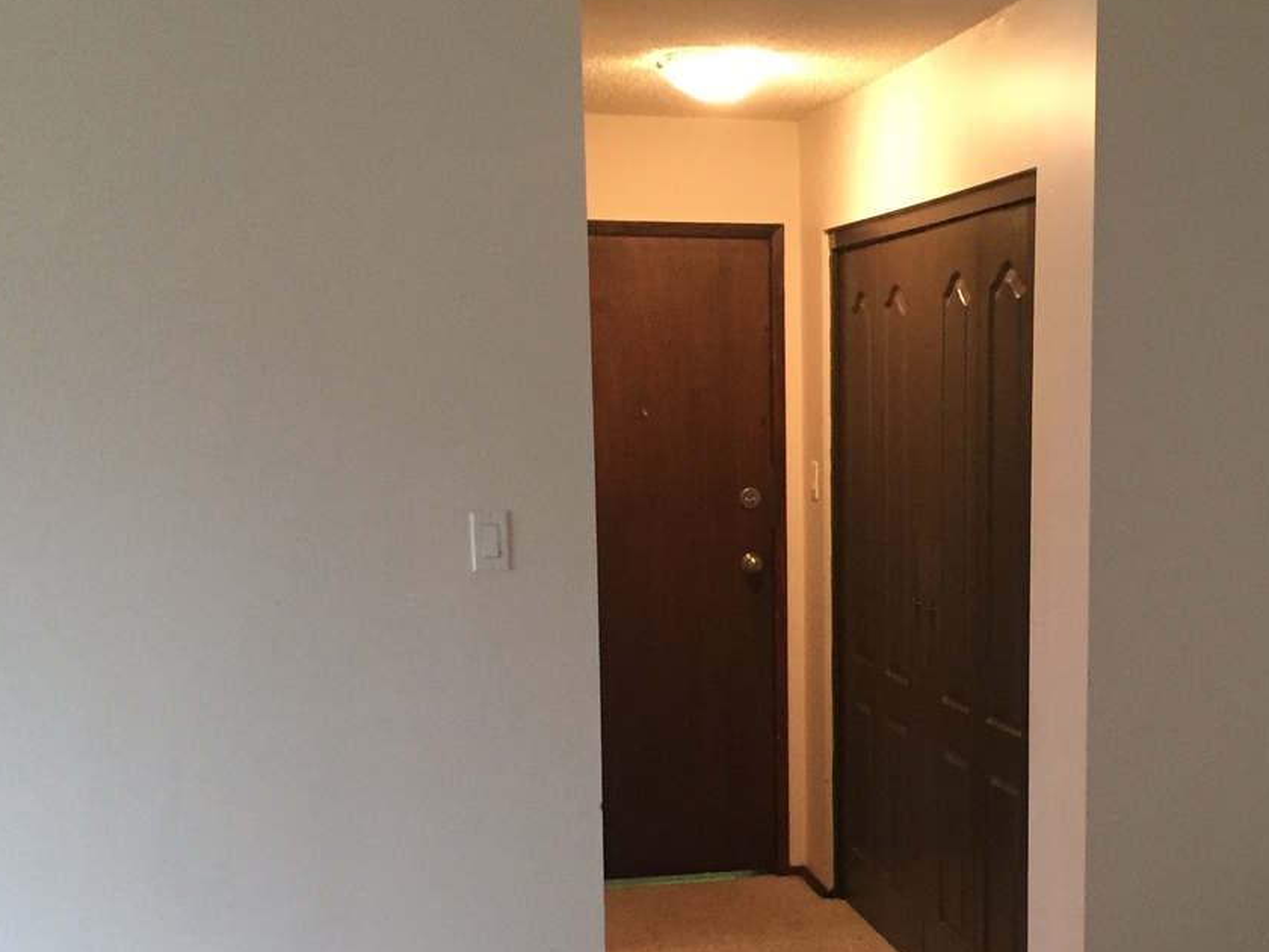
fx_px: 1943
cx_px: 876
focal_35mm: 53
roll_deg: +0.3
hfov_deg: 35.7
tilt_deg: -8.3
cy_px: 691
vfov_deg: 27.2
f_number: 2.2
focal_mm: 4.15
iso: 250
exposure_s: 1/30
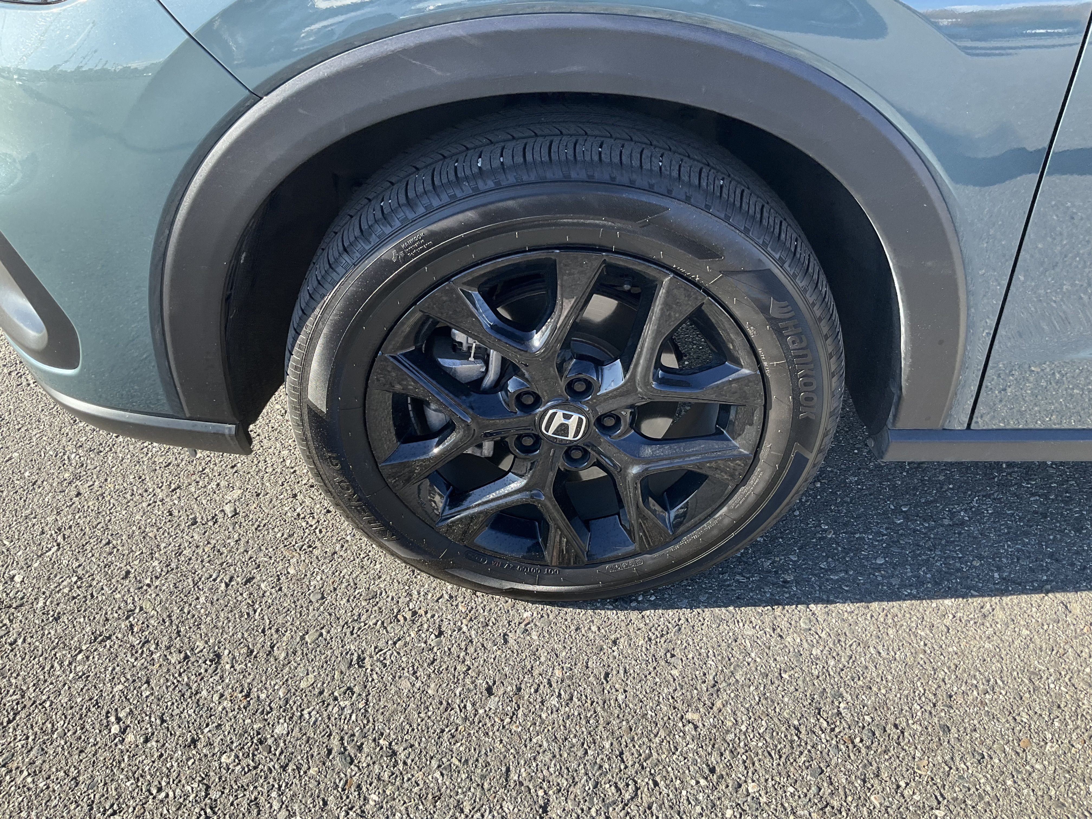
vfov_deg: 48.2
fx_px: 915
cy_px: 410
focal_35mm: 29
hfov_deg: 61.7
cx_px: 546
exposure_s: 1/412
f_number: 1.8
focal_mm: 3
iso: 25
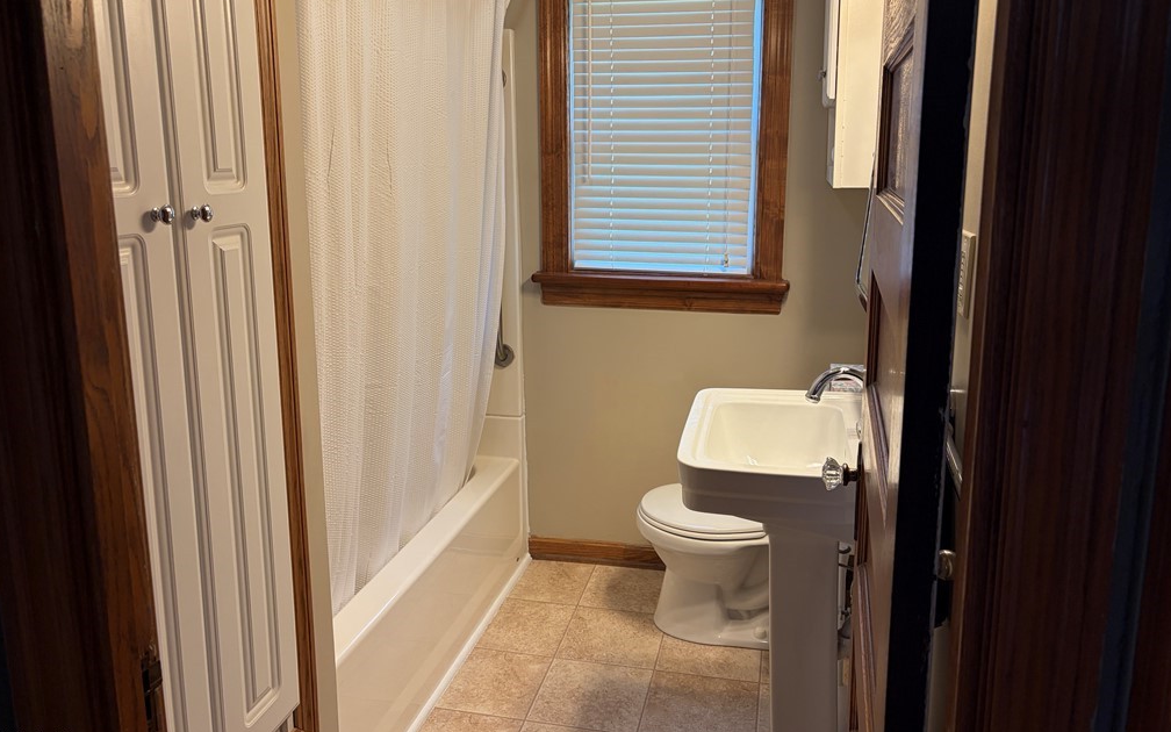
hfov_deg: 66.5
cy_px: 316
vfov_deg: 44.4
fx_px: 894
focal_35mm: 28
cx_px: 583
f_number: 1.6
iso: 125
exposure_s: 1/120
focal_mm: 5.96
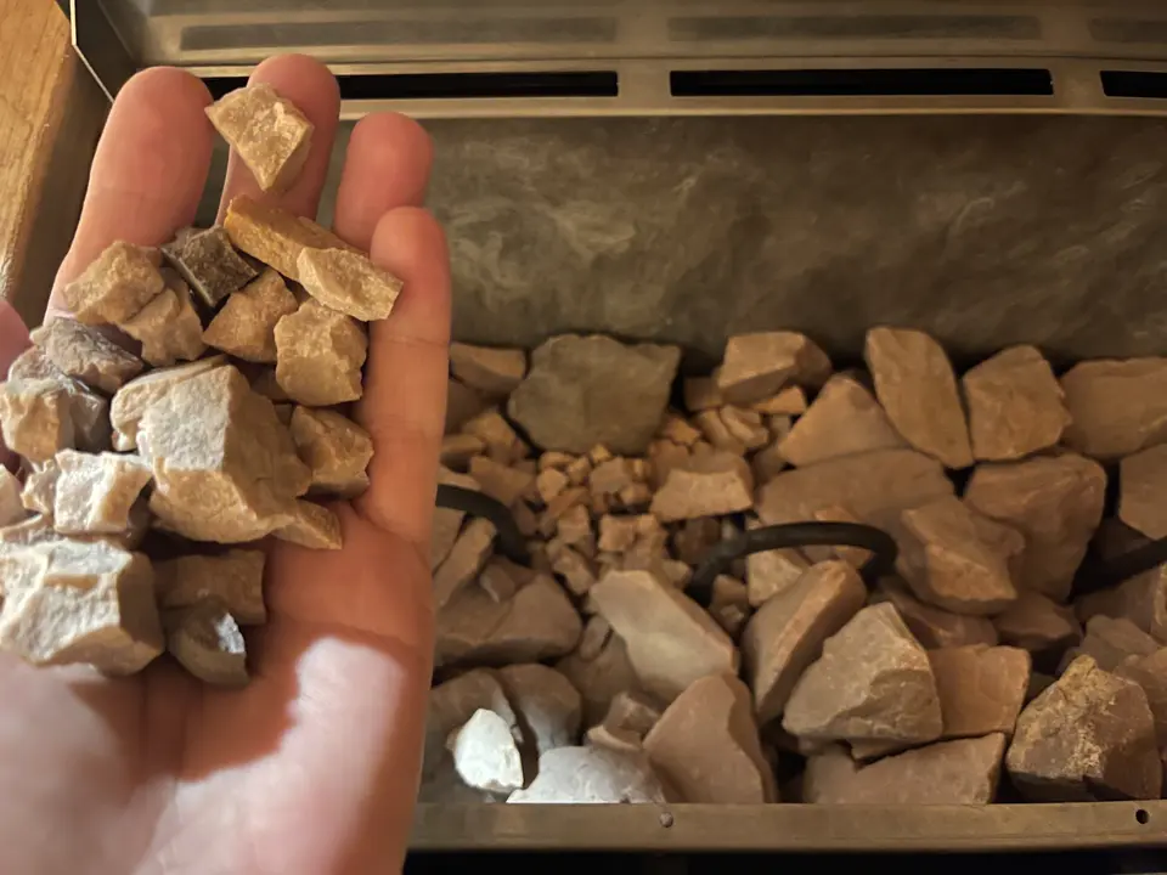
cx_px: 584
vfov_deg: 54.9
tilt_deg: -69.3
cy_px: 438
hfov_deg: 69.4
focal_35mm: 25
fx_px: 843
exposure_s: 1/13
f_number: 1.6
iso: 640
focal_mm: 5.1
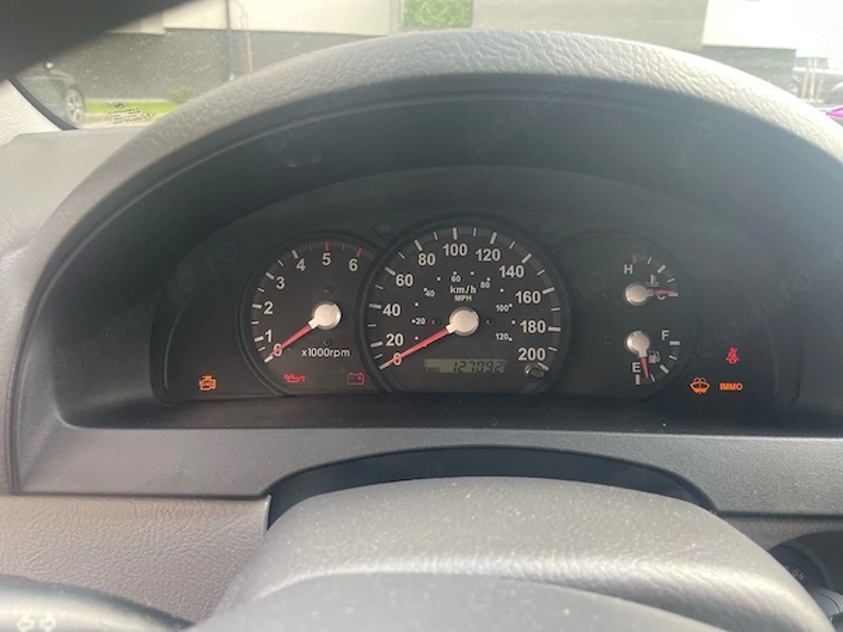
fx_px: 633
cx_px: 422
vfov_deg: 53.1
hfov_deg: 67.3
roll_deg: -2.3
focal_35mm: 26
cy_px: 316
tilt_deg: -21.2
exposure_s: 1/121
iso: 100
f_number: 1.6
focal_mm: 4.2
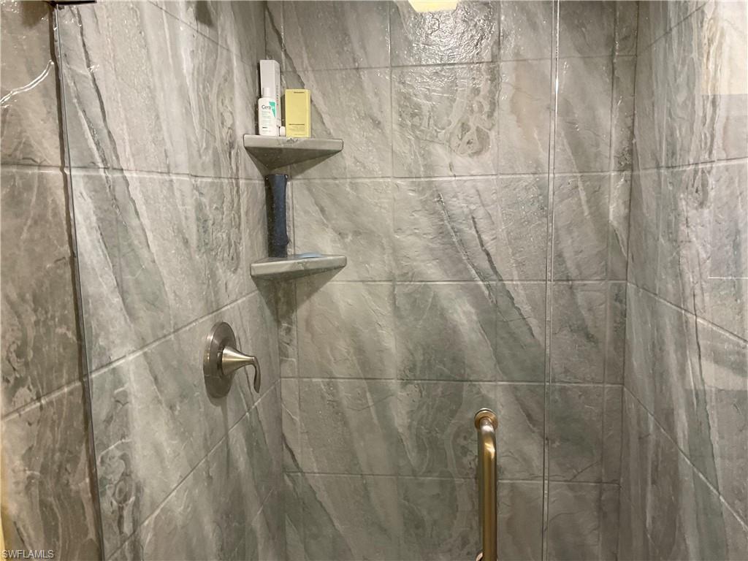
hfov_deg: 61.7
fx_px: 627
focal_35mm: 29
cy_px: 280
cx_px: 374
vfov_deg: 48.2
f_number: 1.8
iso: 100
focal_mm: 3
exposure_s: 1/60
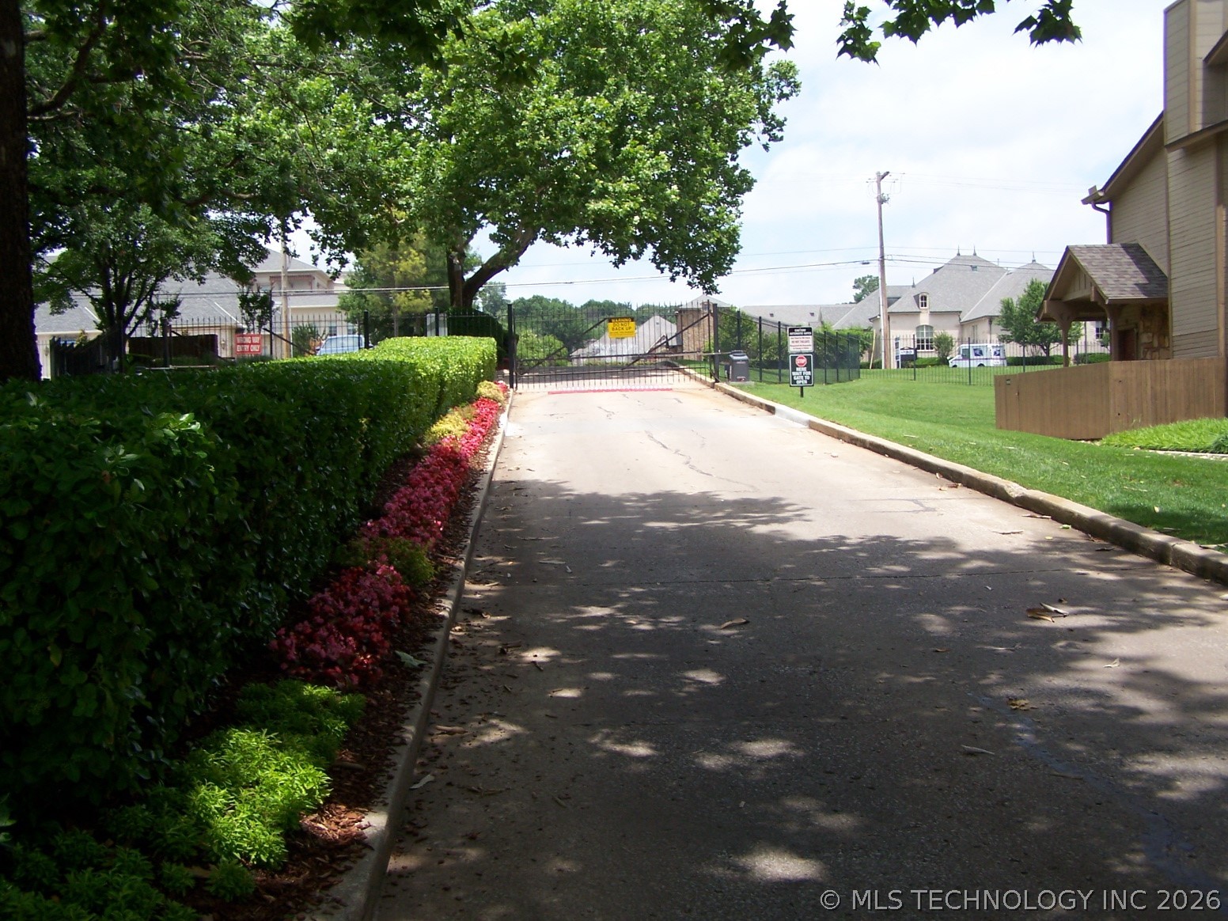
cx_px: 614
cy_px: 460
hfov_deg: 49.0
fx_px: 1348
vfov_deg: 37.7
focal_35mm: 38
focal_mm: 6.3
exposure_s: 1/800
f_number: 2.8
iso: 80
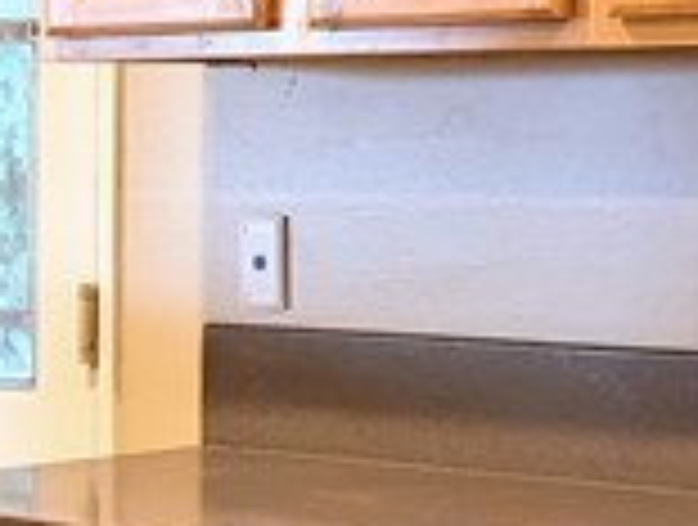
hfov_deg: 12.2
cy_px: 441
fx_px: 3193
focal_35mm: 158
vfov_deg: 9.4
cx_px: -97
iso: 68
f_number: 1.85
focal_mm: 6.81
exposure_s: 1/60
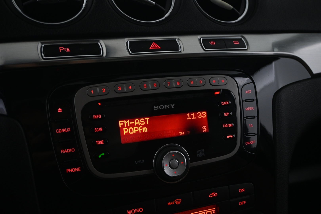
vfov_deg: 36.9
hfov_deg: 53.1
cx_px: 160
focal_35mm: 36
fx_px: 321
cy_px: 107
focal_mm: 24
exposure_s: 1/15
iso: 1000
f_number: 4.2
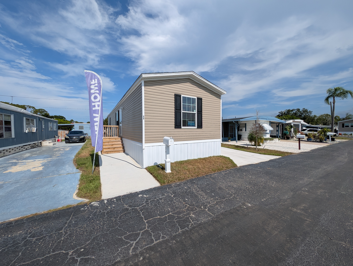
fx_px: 123
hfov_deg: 110.5
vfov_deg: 94.6
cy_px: 133
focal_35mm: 12
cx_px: 176
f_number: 1.95
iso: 44
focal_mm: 2.23
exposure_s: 1/3817
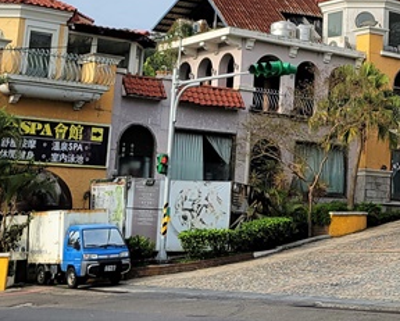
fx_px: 1043
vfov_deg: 17.0
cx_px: 411
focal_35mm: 88
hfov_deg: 20.9
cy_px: -11
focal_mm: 5.4
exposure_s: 1/1930
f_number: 1.8
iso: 40
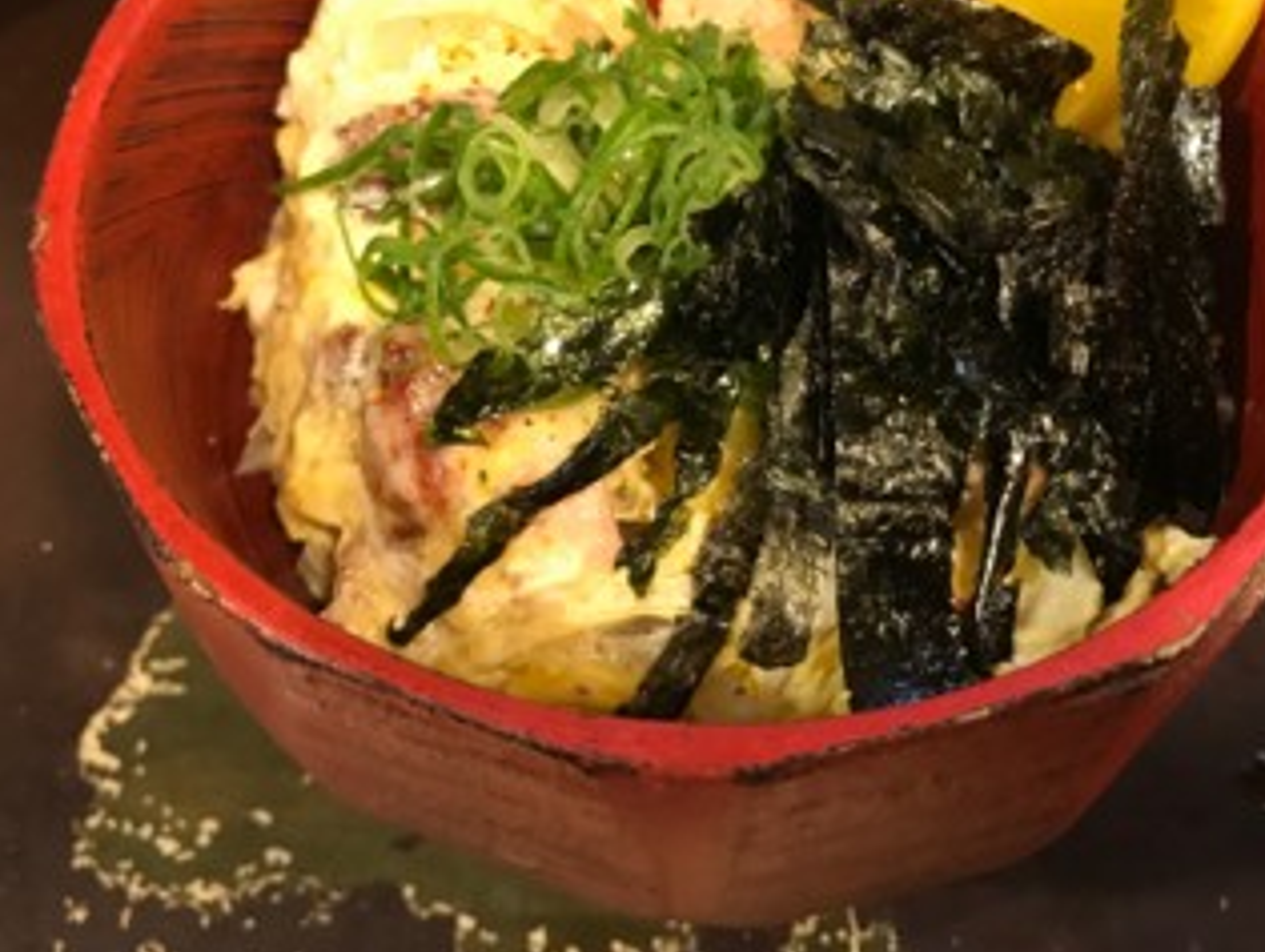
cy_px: 313
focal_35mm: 40
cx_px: 699
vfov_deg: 35.7
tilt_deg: -52.4
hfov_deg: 46.7
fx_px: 1463
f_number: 1.8
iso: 100
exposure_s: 1/9
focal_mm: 3.99
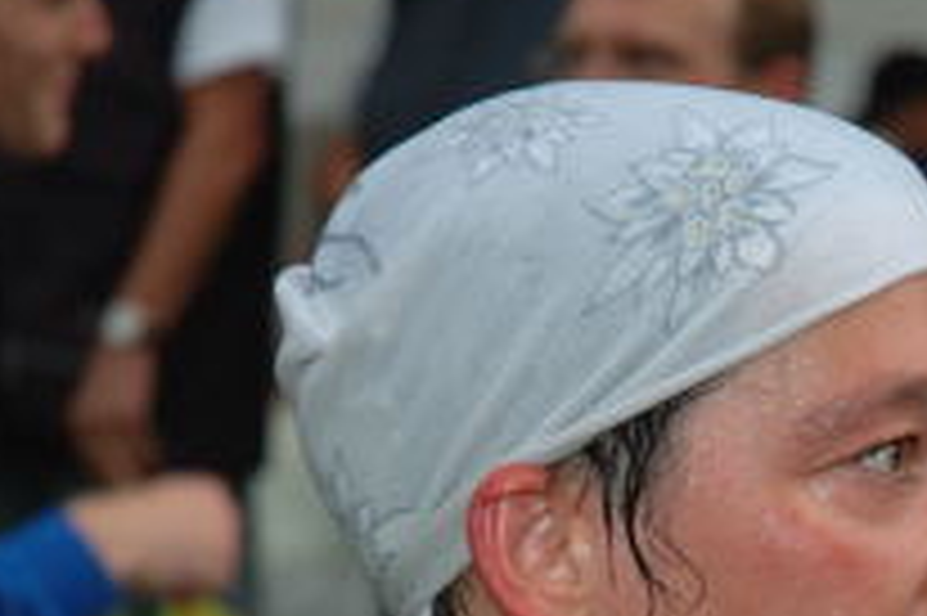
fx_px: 7384
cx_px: 806
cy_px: 560
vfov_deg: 4.8
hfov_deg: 7.2
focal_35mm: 287
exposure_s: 1/60
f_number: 4.5
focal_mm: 70
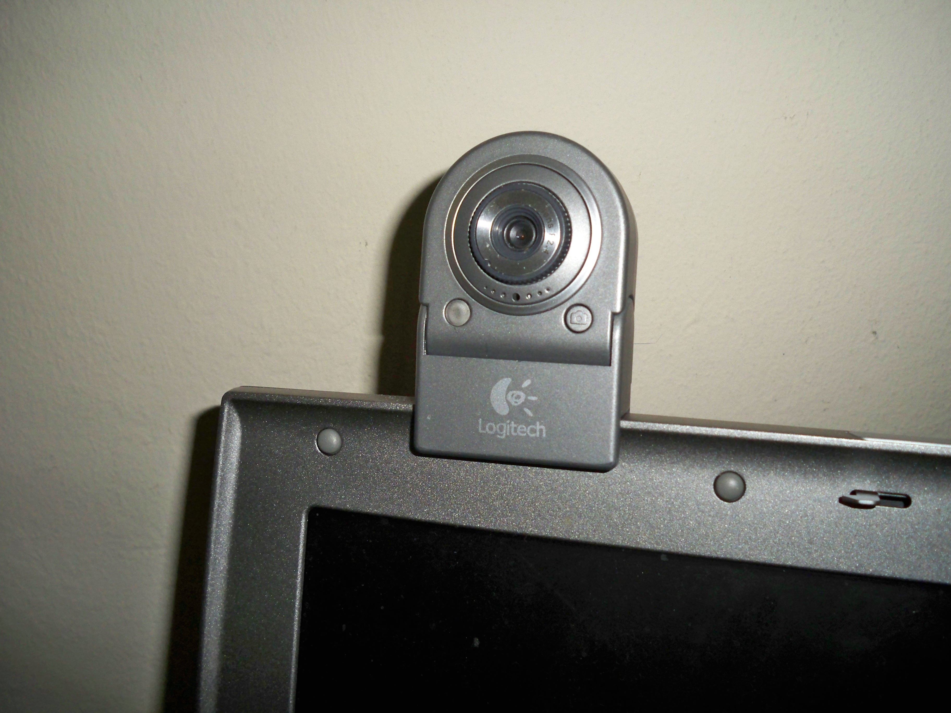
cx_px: 476
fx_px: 962
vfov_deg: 40.7
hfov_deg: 52.6
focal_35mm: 35
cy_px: 356
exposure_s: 1/30
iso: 200
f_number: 3.1
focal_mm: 6.3
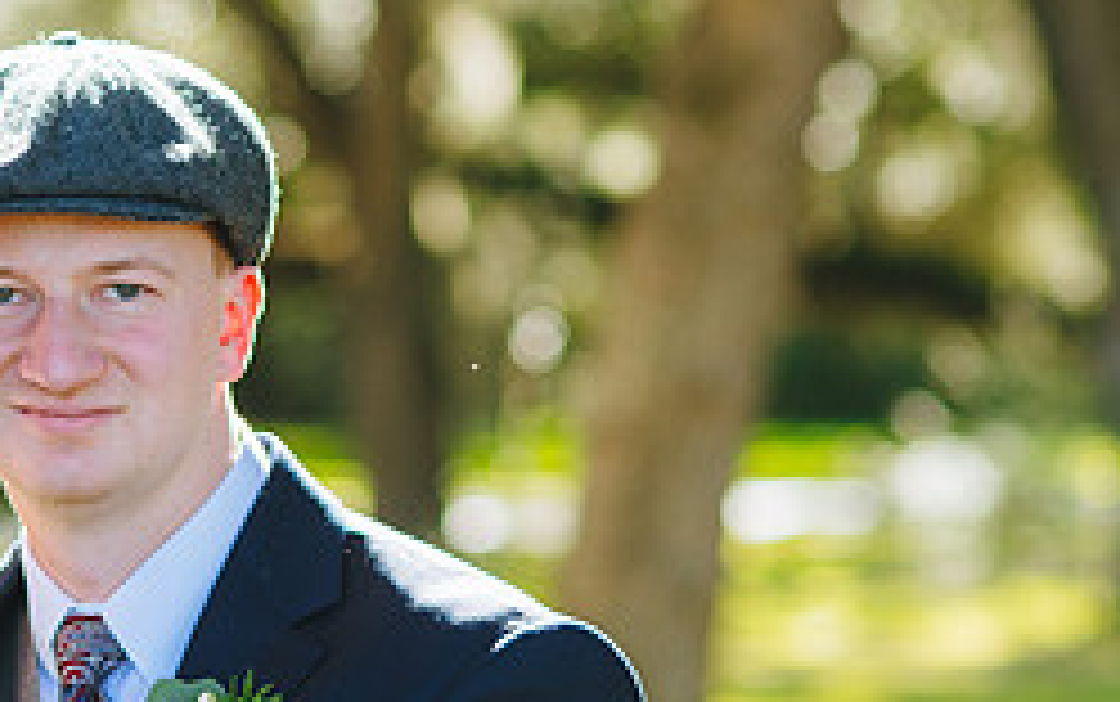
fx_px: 7208
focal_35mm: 236
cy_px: 677
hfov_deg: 8.9
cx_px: 144
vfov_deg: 5.6
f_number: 2.8
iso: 200
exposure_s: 1/800
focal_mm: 85
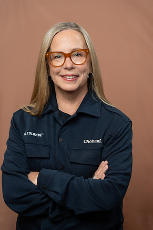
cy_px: 115
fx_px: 611
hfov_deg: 14.3
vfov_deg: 21.2
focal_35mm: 96
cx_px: 75
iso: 320
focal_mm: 93
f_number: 4
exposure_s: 1/160
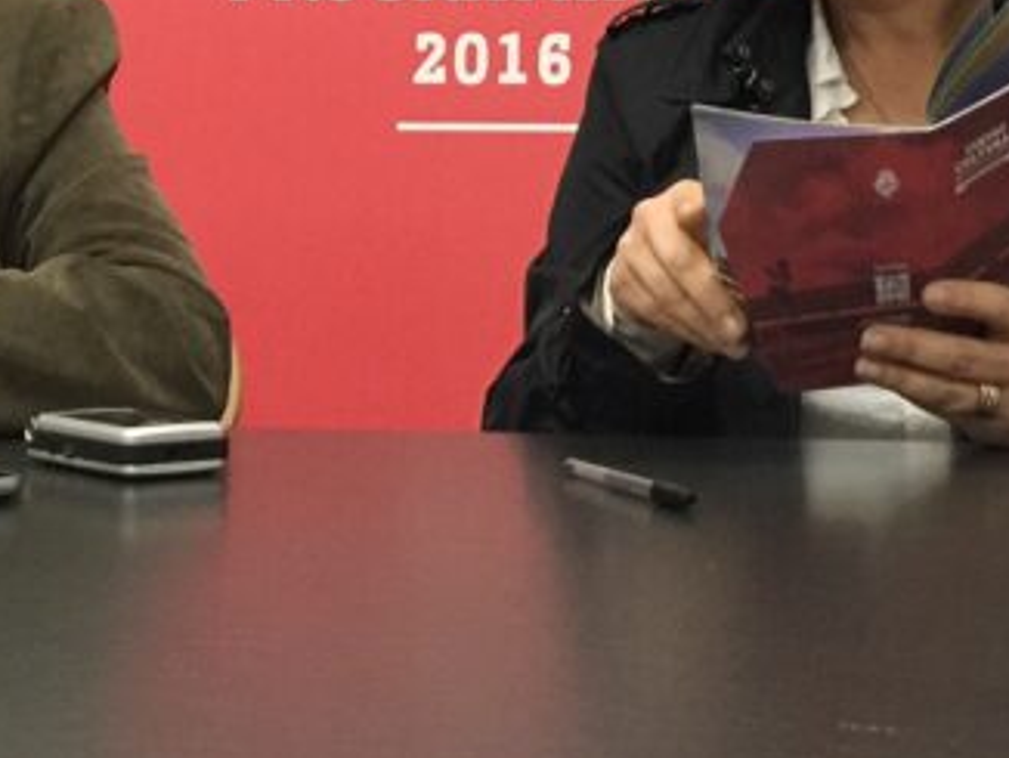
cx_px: 480
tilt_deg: +7.4
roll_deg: -0.8
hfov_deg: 21.5
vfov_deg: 15.7
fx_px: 2654
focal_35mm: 91
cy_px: -139
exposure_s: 1/17
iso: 160
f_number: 2.2
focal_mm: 4.15
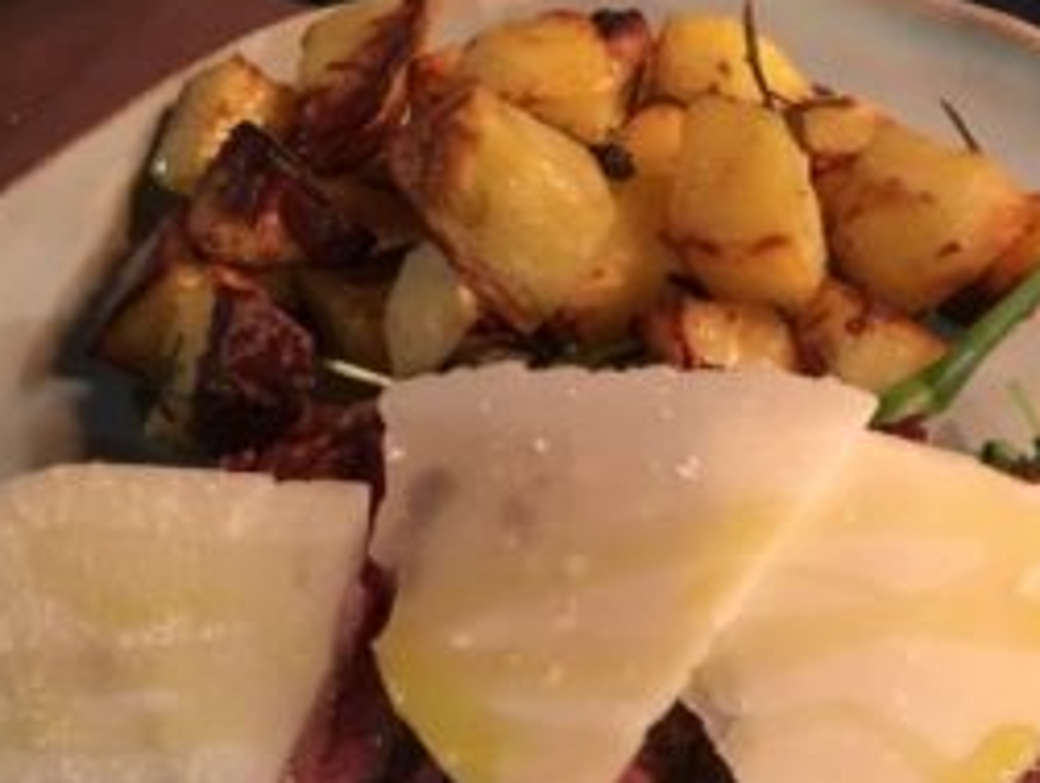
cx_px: 713
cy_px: 626
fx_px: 1565
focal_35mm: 52
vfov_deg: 27.5
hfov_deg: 36.3
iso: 320
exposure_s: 1/17
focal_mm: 4.15
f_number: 2.2
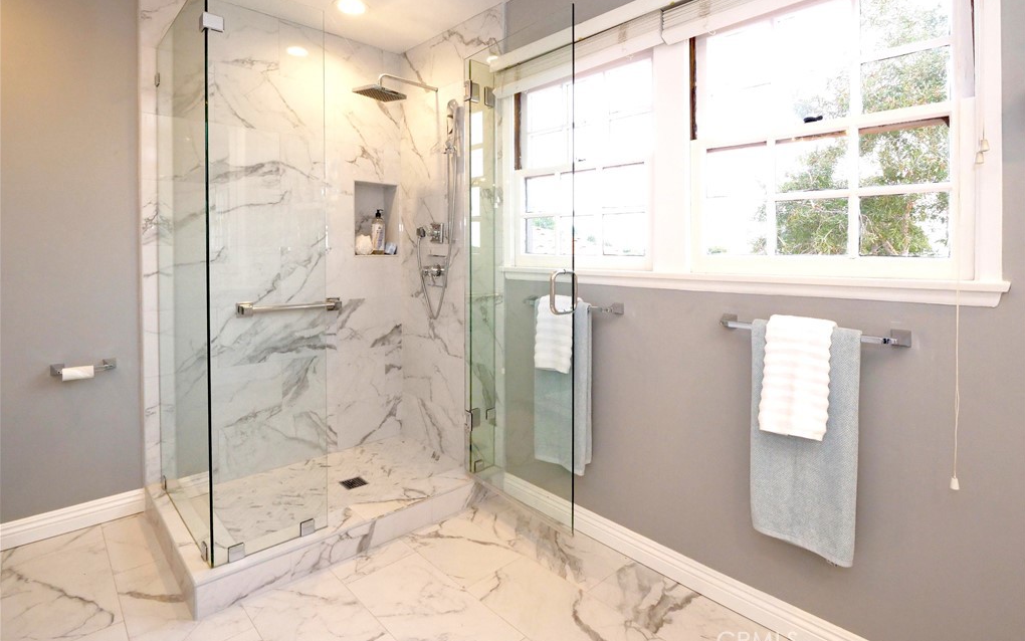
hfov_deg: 94.4
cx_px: 513
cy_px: 270
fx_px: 475
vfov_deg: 67.6
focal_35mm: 17
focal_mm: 8
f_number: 8
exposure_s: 1/80
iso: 2000
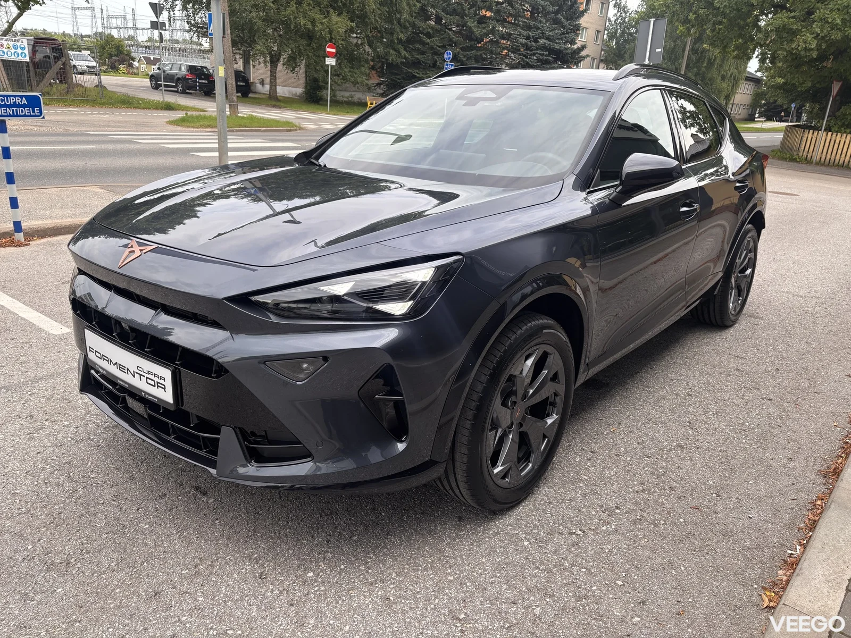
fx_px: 639
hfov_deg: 67.3
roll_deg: -5.3
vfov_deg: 53.1
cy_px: 319
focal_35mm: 26
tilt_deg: -21.0
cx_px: 426
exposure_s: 1/684
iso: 50
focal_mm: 5.96
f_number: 1.6
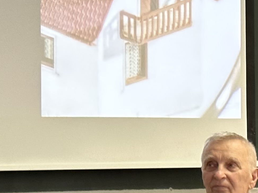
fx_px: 1491
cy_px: 40
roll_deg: -1.1
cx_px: -73
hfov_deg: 9.7
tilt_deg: +3.7
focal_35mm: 200
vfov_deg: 7.4
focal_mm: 6.86
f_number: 1.78
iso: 200
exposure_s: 1/60
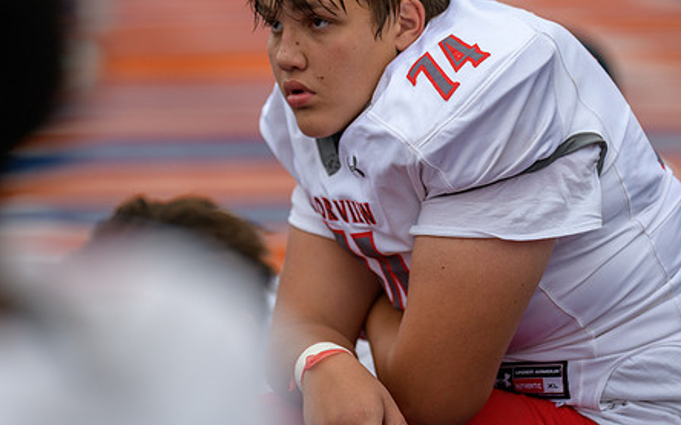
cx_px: 437
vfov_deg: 3.9
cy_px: 148
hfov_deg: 6.3
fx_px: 6177
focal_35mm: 333
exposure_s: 1/500
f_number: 2.8
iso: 110
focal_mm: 250
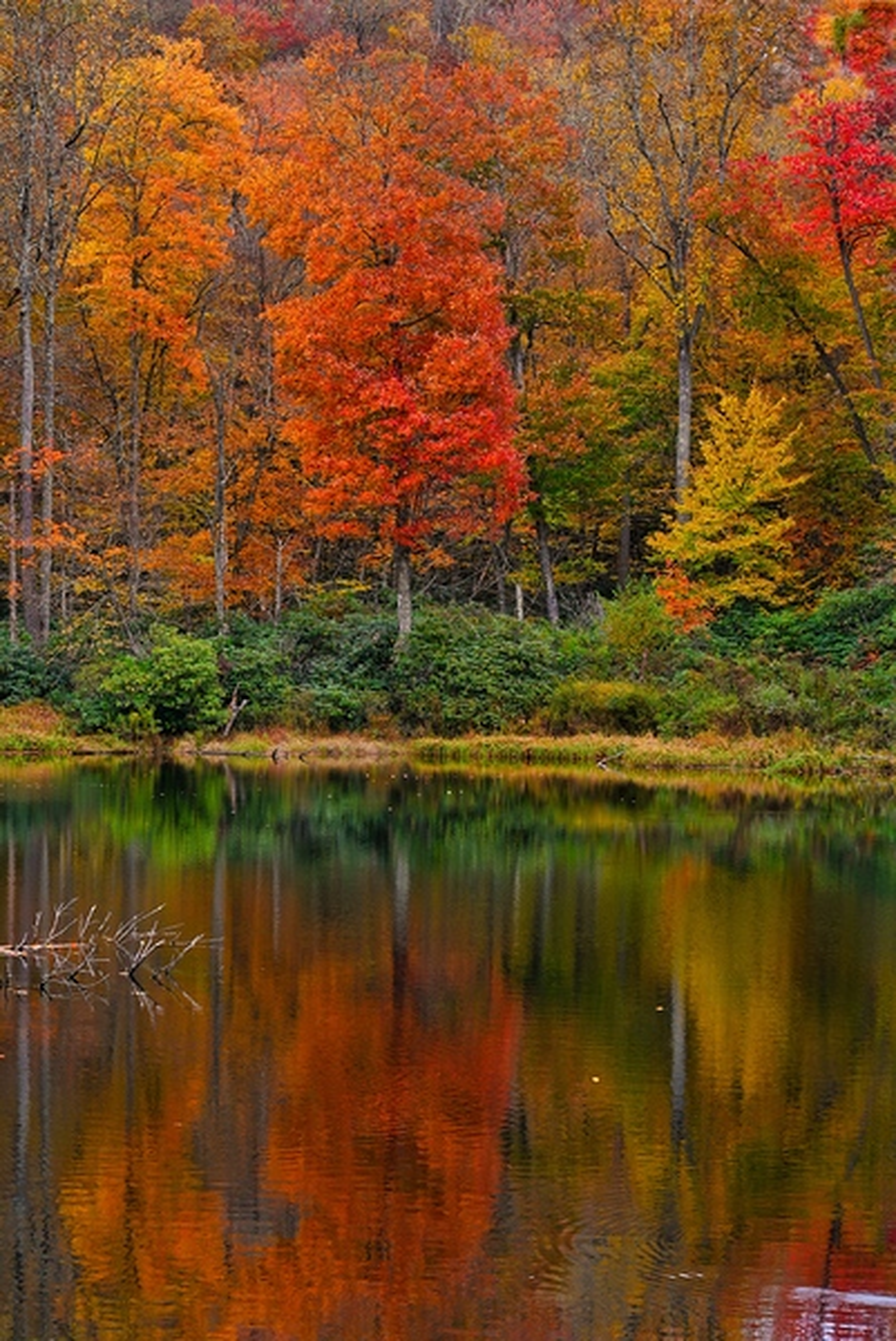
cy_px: 670
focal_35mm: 115
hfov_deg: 11.9
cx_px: 448
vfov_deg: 17.8
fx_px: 4286
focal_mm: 115
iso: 100
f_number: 18
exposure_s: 1/20
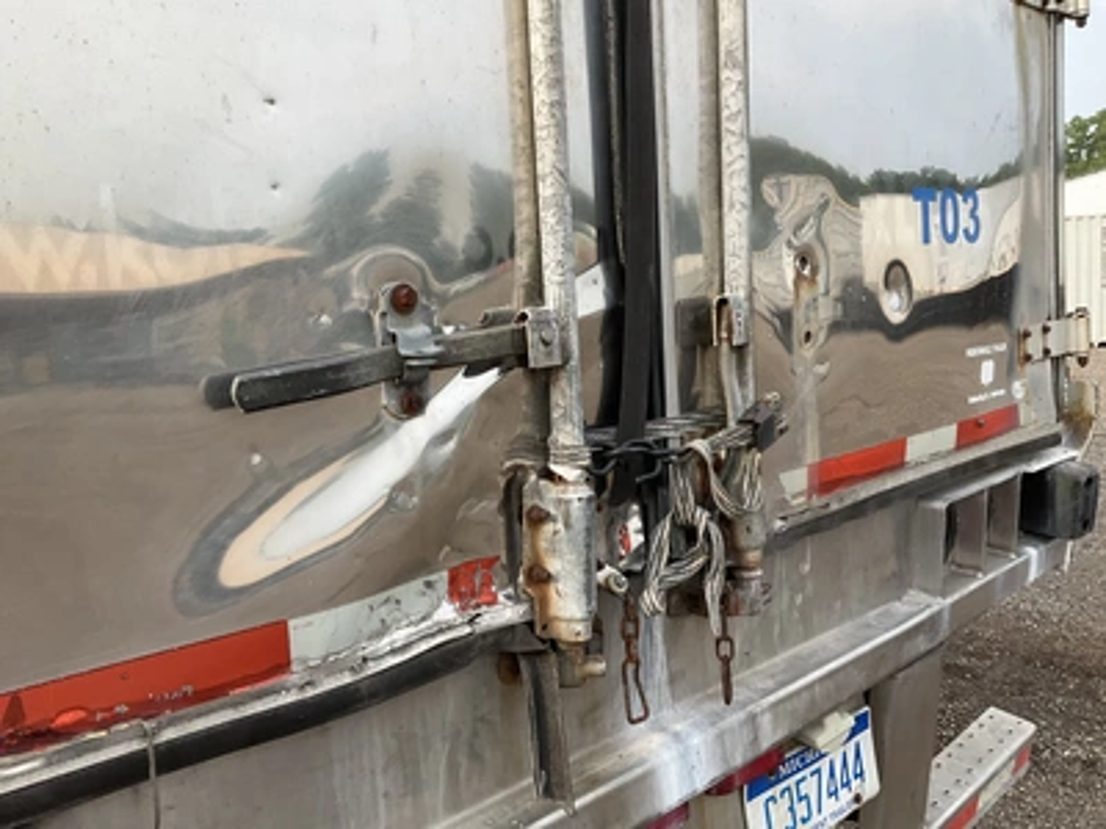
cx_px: 553
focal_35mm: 29
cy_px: 414
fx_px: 927
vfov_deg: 48.2
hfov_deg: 61.7
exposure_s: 1/504
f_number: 1.8
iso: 25
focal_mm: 3
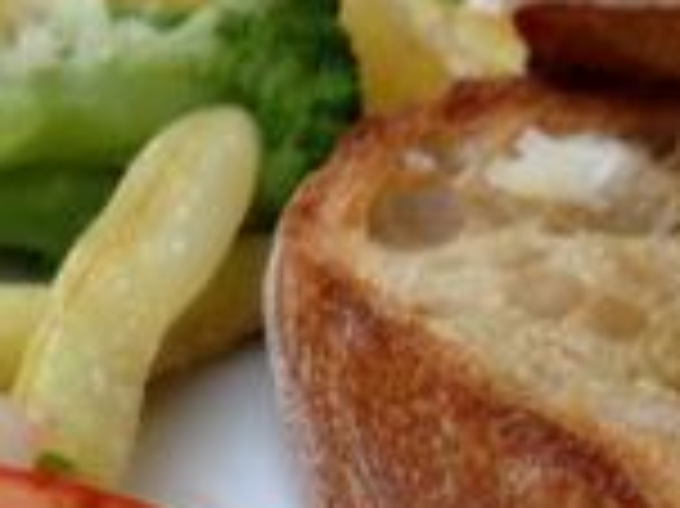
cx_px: -81
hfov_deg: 18.0
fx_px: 2061
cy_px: 441
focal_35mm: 105
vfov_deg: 14.0
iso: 125
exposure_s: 1/20
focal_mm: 4.12
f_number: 2.4
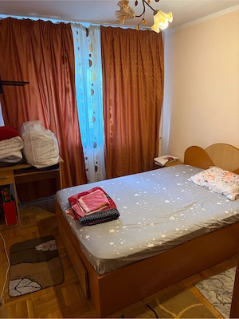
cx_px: 120
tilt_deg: -14.2
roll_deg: +2.1
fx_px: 239
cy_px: 160
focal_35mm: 26
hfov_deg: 53.1
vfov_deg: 67.3
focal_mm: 5.96
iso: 250
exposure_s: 1/50
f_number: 1.6
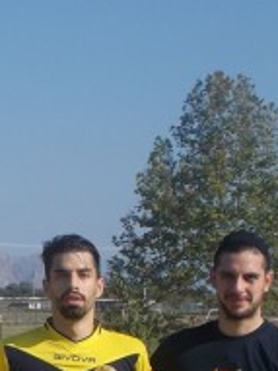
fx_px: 1629
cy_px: 405
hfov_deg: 9.5
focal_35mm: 152
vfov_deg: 12.8
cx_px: -144
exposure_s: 1/100
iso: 80
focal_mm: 7.9
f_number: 10.6
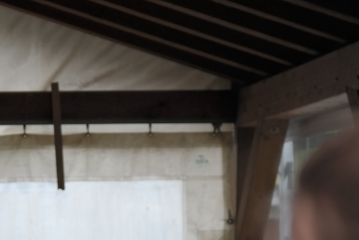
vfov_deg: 5.7
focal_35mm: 240
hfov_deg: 8.5
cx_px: -8
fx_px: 2394
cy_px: 261
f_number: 4
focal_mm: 54
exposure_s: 1/160
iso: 100
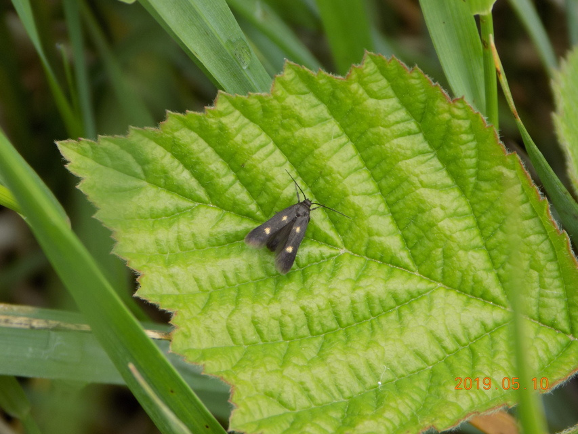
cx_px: 289
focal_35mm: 154
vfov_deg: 9.6
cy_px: 217
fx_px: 2572
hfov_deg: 12.8
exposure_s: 1/50
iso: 80
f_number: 5.2
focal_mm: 27.3
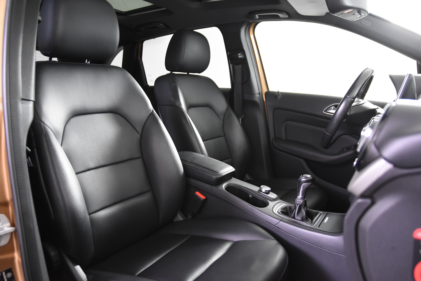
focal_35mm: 30
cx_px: 210
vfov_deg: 43.6
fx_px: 351
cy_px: 140
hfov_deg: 61.9
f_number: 2.8
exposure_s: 1/30
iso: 2000
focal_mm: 20
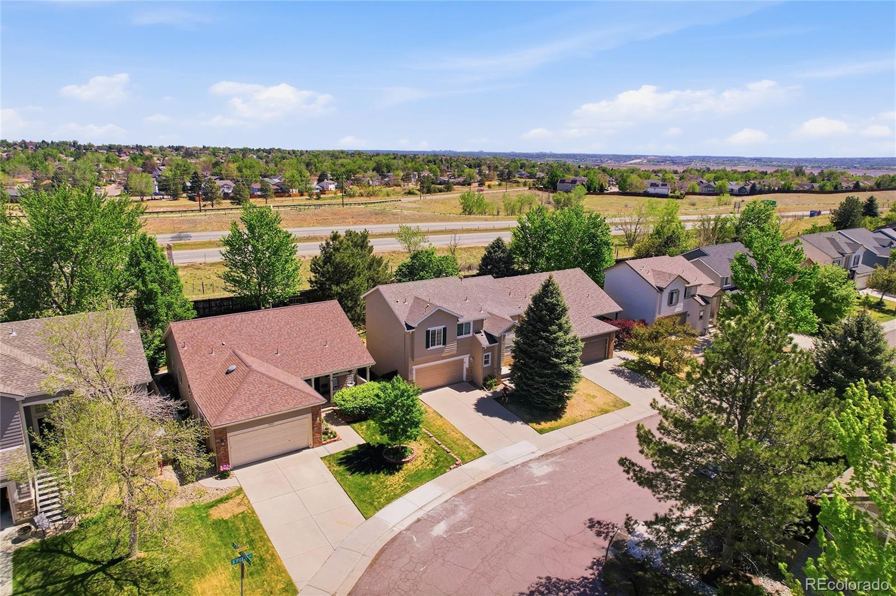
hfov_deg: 78.6
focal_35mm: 22
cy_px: 298
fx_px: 547
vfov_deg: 57.2
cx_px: 448
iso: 100
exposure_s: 1/120
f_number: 2.8
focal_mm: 8.4
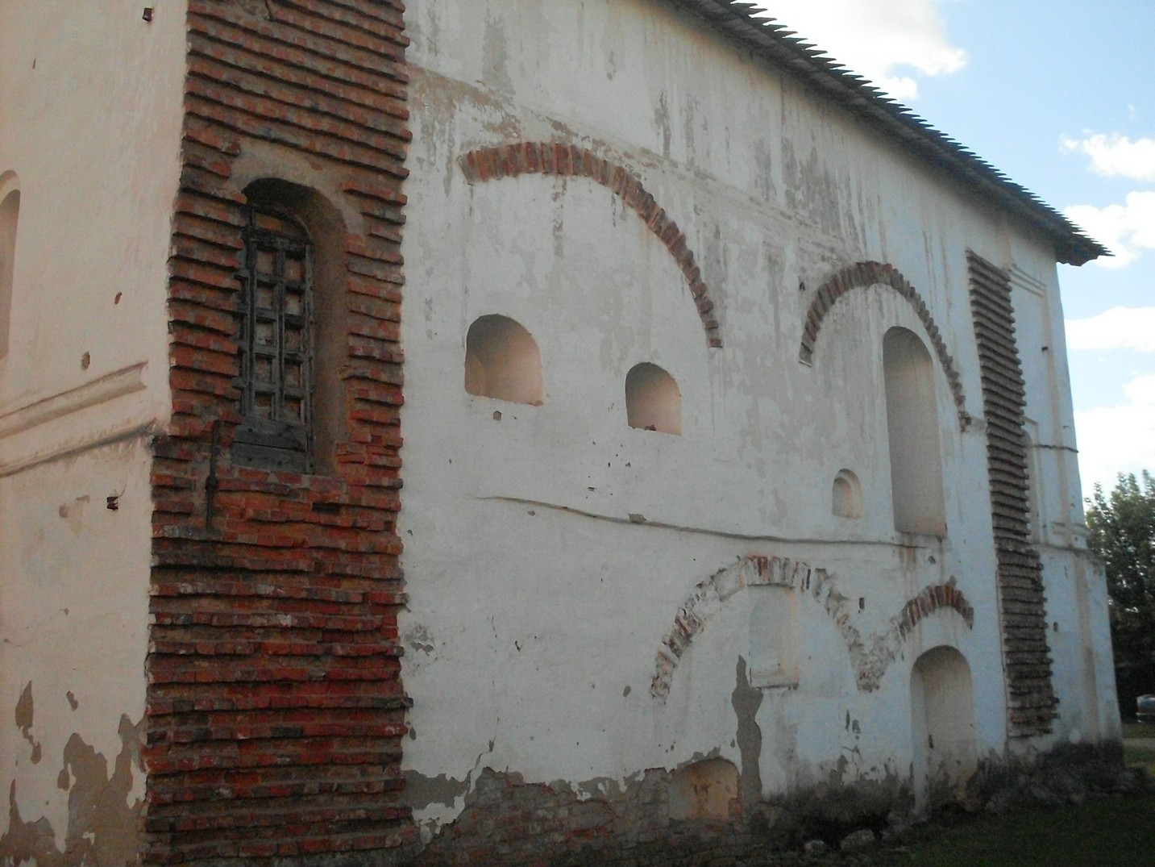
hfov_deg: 49.0
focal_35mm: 38
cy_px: 434
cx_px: 578
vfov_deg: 37.7
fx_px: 1268
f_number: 8.4
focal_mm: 6.3
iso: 400
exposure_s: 1/500
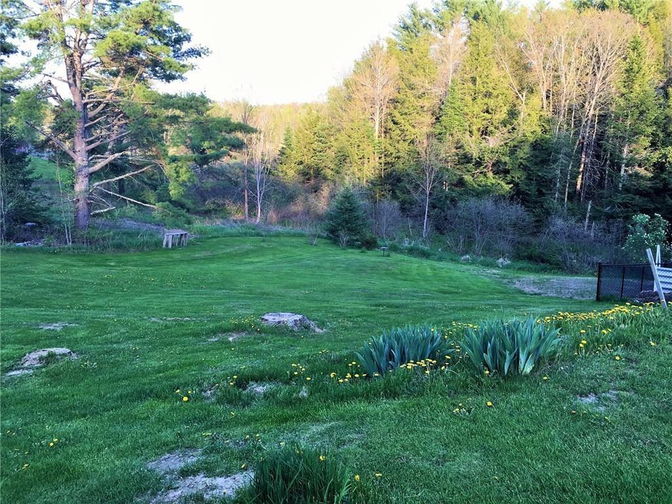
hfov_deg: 61.7
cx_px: 336
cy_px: 252
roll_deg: -1.0
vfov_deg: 48.2
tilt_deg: -9.7
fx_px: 563
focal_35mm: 29
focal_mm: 4.15
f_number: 2.2
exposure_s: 1/140
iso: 25
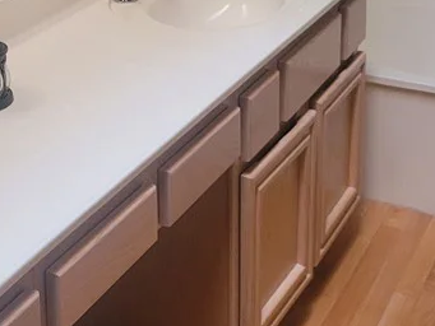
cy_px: -67
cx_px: -47
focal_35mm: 78
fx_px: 981
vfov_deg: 18.0
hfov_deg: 23.4
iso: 200
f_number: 1.8
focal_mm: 5.4
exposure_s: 1/60
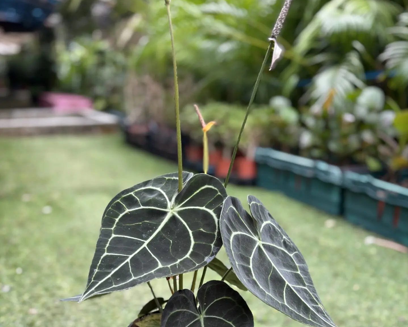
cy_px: 268
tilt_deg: -24.6
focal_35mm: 34
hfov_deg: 52.9
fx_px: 411
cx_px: 204
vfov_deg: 41.3
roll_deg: -1.2
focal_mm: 5.96
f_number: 1.6
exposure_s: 1/135
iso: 32
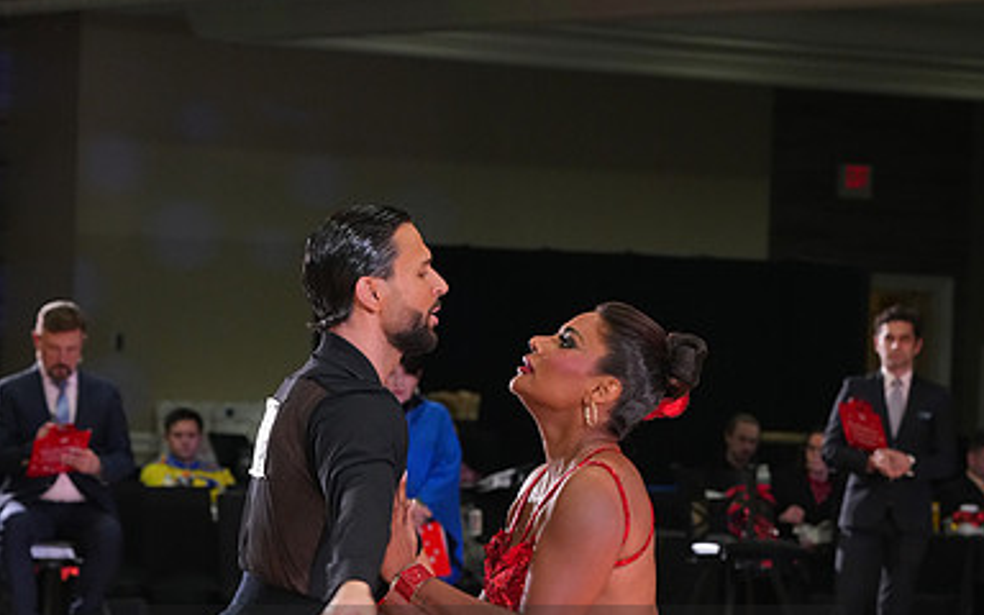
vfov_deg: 8.3
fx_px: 4210
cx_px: 493
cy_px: 692
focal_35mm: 157
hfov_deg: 13.3
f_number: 5.6
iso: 3200
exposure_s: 1/200
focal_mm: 102
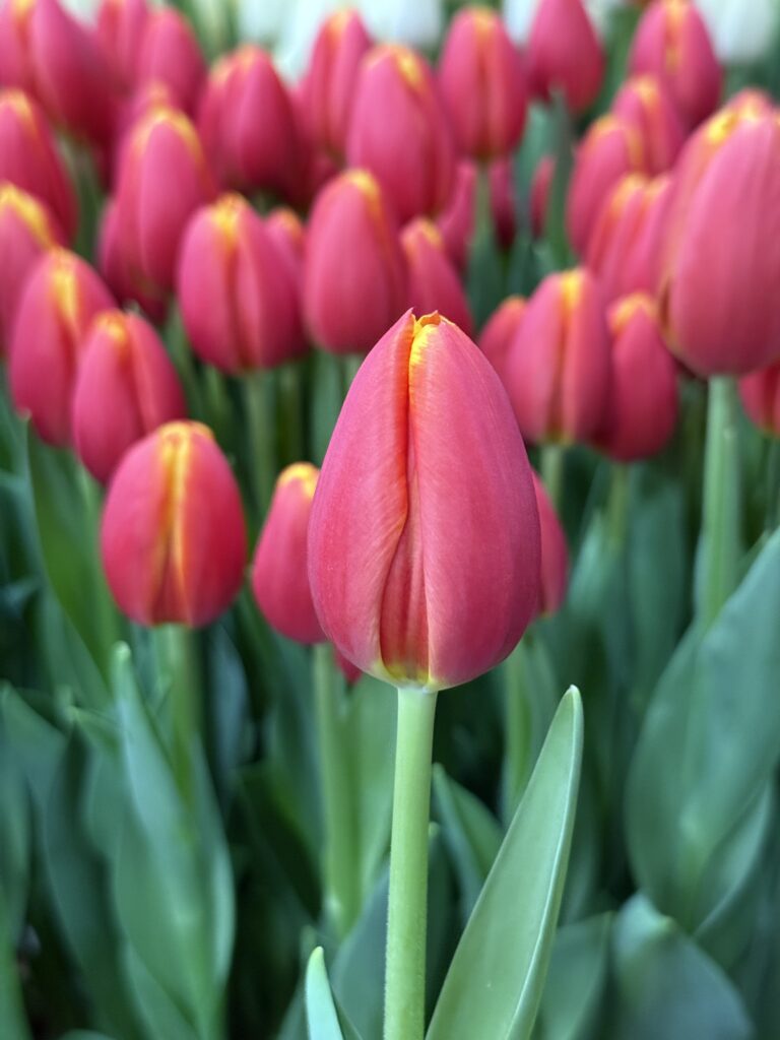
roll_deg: -0.9
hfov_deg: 30.3
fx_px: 1442
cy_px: 520
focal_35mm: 48
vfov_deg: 39.7
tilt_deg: -30.1
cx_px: 390
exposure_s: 1/25
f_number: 1.78
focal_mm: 6.76
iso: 500
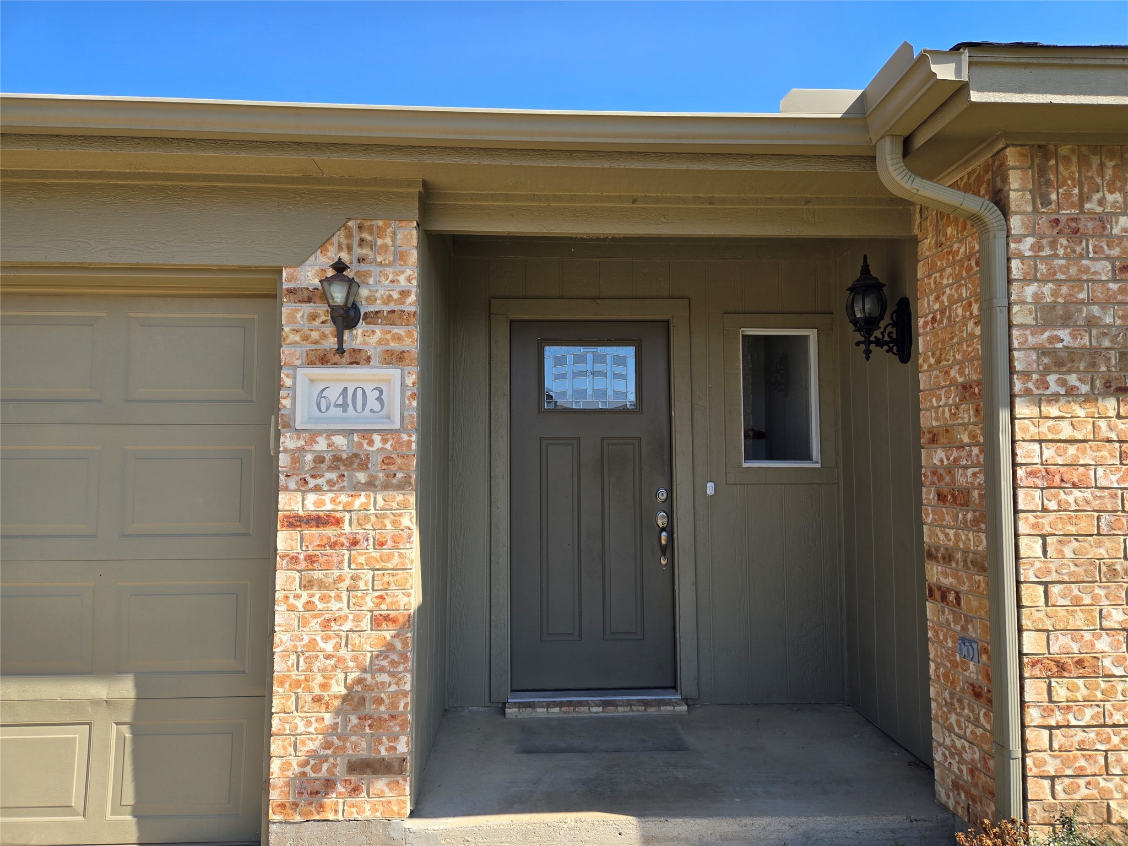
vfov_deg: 58.9
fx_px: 749
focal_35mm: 23
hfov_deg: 73.9
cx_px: 564
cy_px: 423
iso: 25
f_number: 1.8
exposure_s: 1/907
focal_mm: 5.4
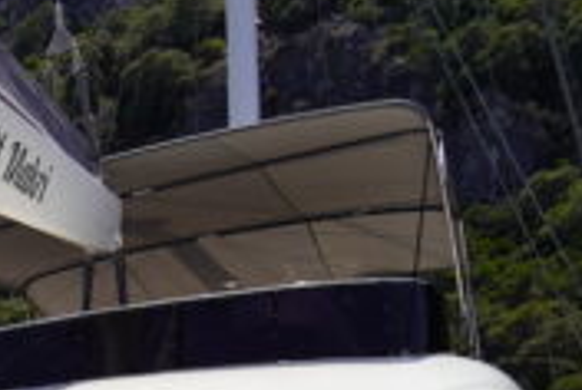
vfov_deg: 20.2
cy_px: 529
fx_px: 988
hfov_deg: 22.6
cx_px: -410
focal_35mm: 61
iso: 100
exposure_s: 1/800
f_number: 5
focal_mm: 14
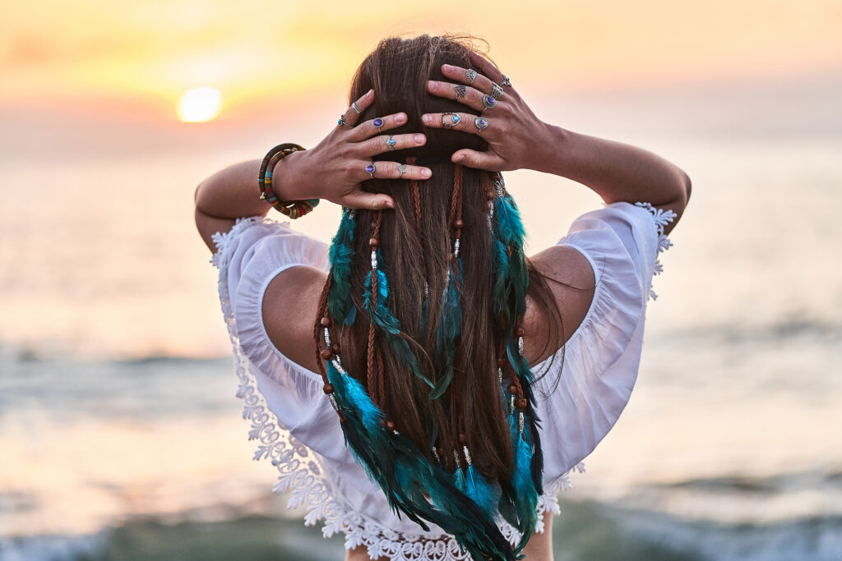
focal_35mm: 85
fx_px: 1988
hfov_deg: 23.9
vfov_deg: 16.1
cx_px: 421
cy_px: 280
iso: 200
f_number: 1.8
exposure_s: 1/800
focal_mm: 85
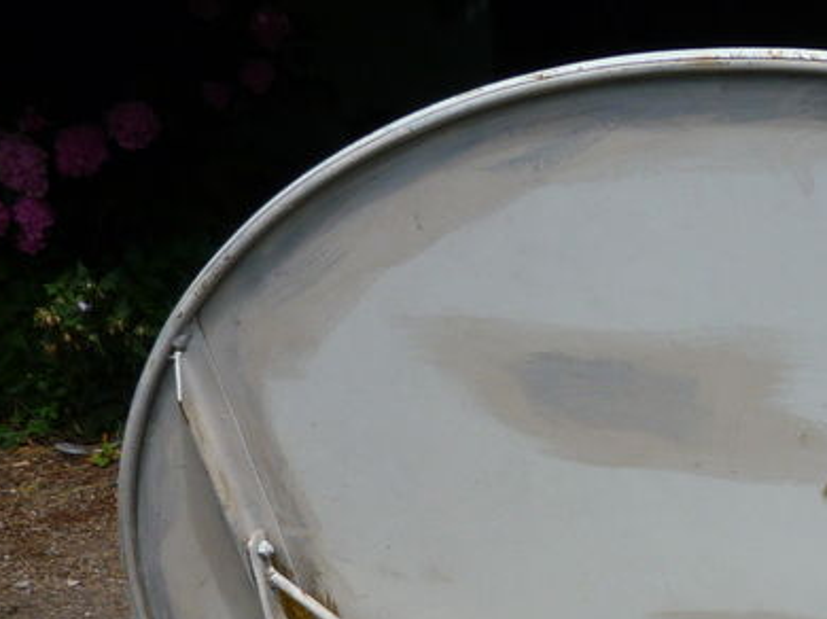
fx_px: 1838
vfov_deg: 18.0
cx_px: 823
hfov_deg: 24.2
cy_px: 774
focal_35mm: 77
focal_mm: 5.2
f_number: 5
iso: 100
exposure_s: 1/400
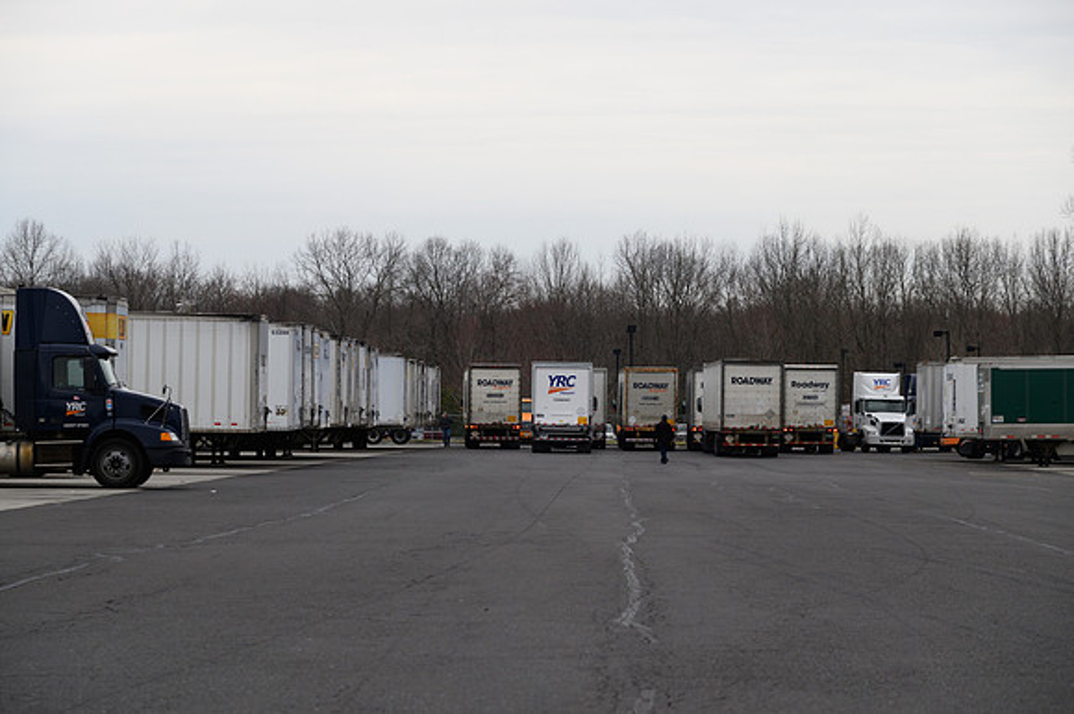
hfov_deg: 17.1
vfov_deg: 11.4
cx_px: 537
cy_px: 357
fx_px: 3578
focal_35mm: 120
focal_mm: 120
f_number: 5.6
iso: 400
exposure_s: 1/250
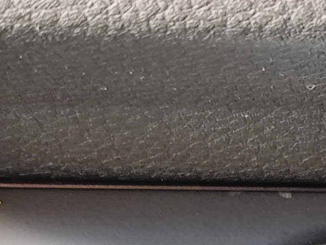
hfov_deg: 7.4
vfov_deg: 5.5
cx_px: 554
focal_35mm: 262
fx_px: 2467
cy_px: 516
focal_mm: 6.19
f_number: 1.65
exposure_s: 1/33.3
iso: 200
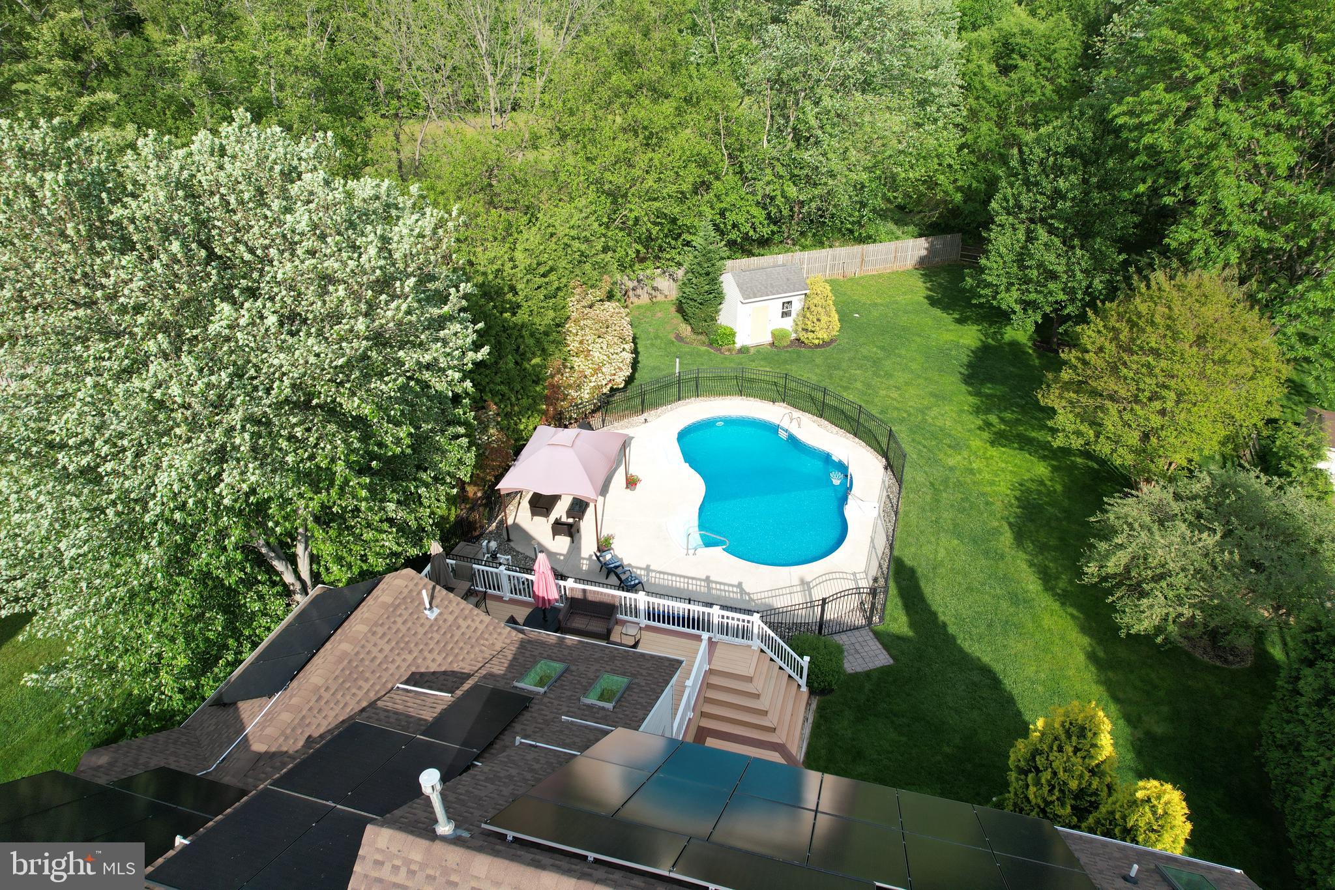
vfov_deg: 57.2
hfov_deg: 78.6
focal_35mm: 22
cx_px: 668
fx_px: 816
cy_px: 445
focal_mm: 8.38
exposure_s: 1/1250
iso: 110
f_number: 2.8
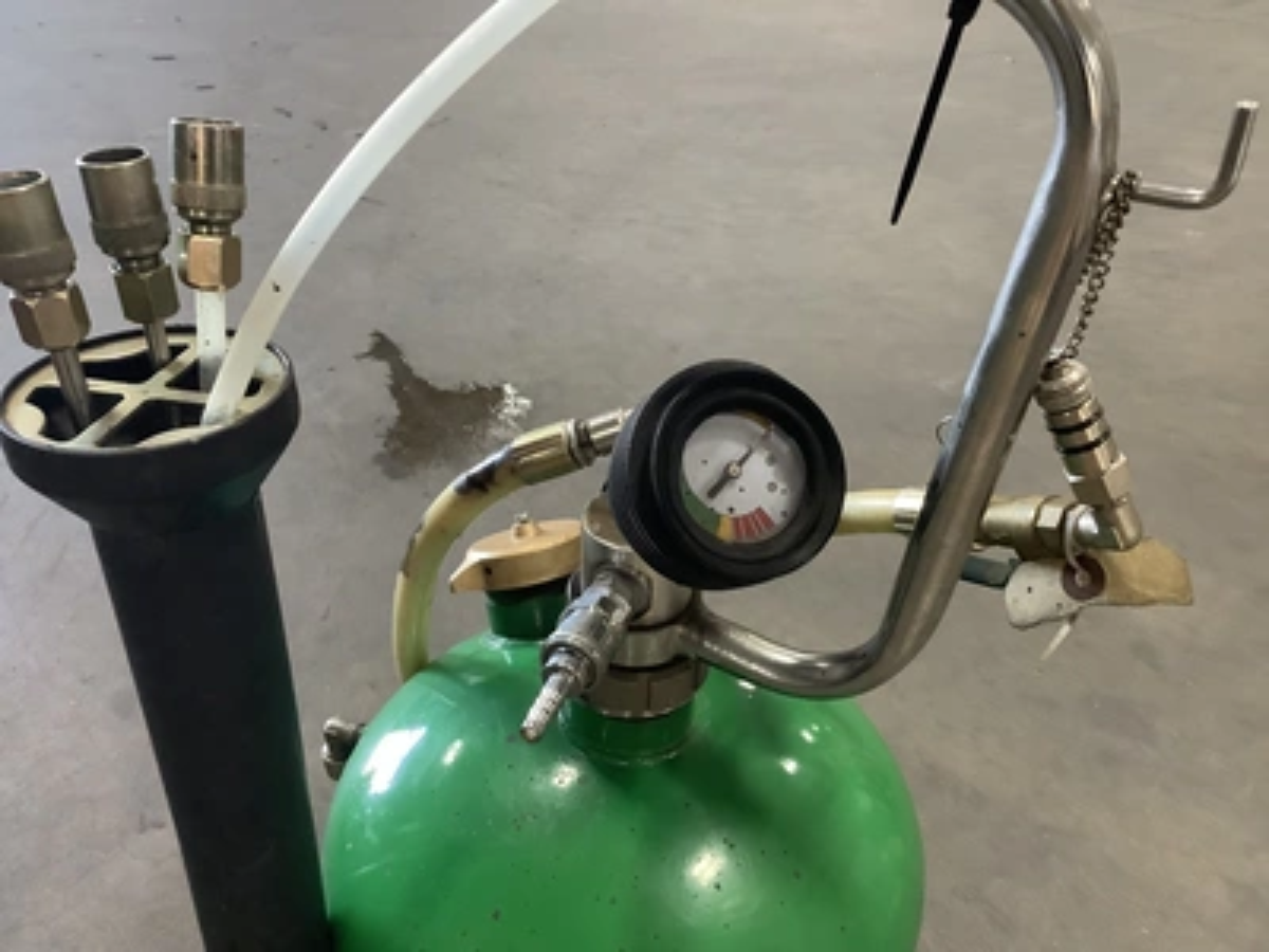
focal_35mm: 31
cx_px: 634
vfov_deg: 45.4
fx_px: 1136
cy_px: 476
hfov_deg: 58.4
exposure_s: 1/40
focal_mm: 3.3
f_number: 2.4
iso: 400
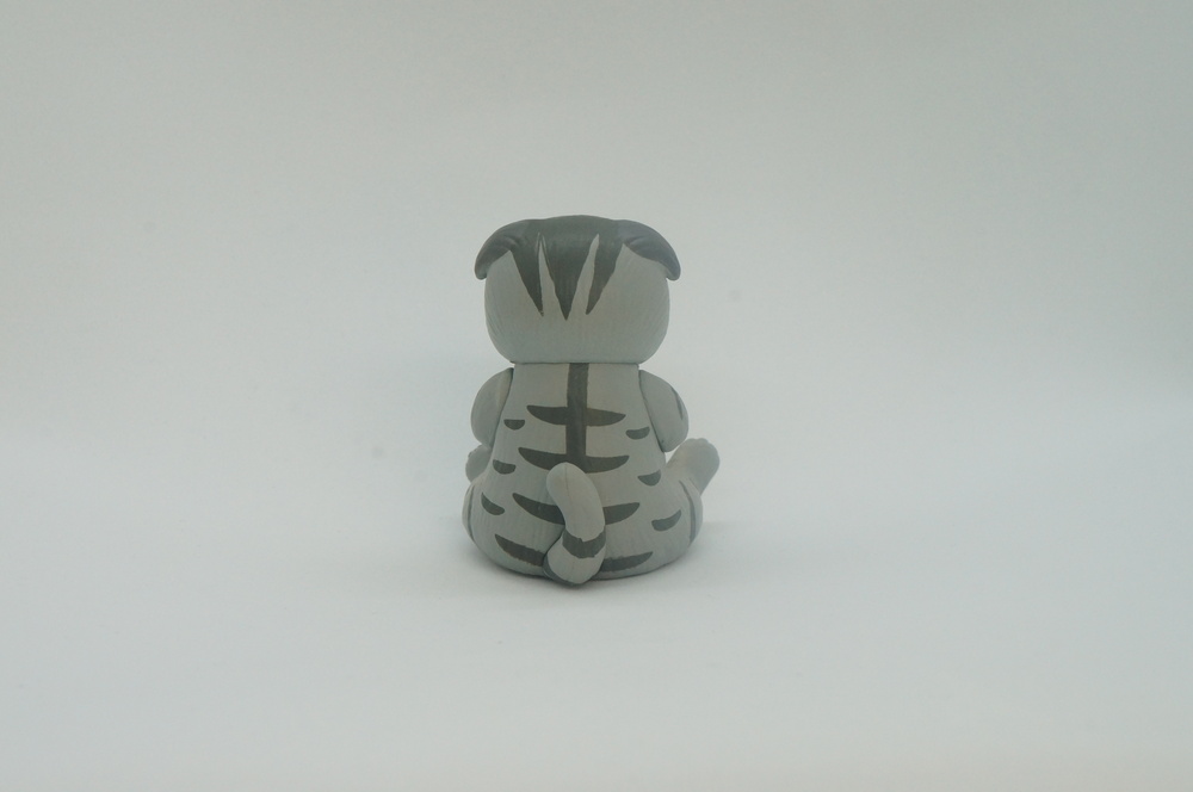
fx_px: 2730
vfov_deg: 16.5
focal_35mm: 82
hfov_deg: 24.6
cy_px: 396
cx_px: 596
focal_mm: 55
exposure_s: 1/100
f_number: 14
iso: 1600
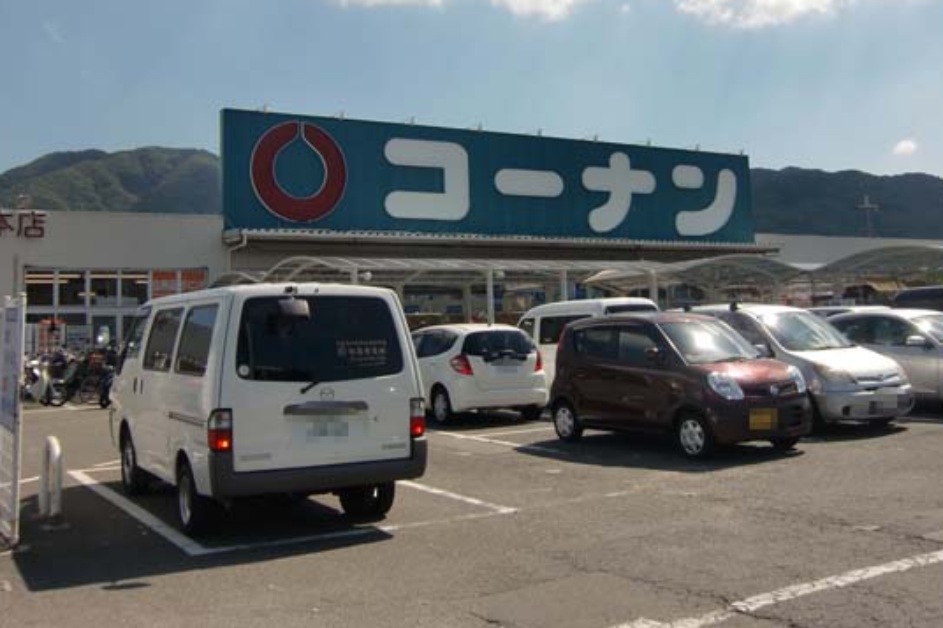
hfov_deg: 53.1
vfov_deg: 36.5
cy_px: 211
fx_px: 943
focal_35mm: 36
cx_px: 489
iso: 64
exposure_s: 1/320
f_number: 7.9
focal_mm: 5.2
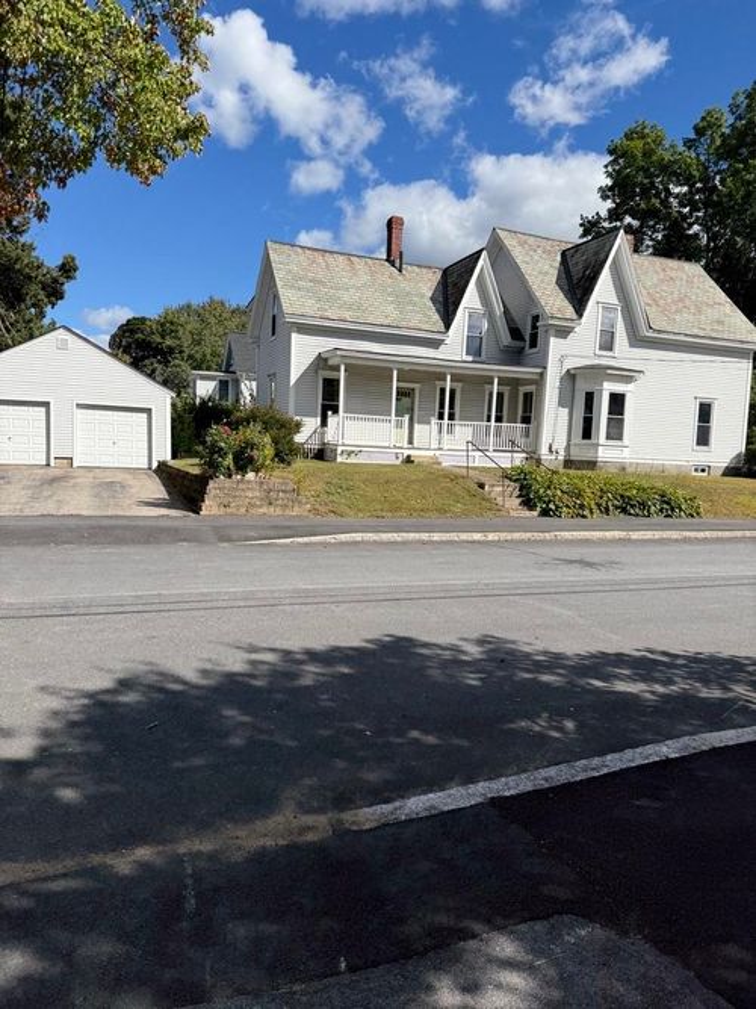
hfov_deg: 56.8
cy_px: 504
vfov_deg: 71.6
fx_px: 699
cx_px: 378
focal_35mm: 24
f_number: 1.78
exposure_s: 1/5714
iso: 80
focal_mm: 6.76
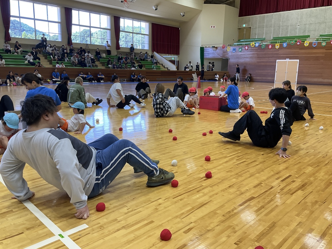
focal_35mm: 29
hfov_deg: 61.7
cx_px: 166
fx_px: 278
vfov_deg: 48.2
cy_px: 124
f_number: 1.8
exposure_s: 1/122
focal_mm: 3
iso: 50
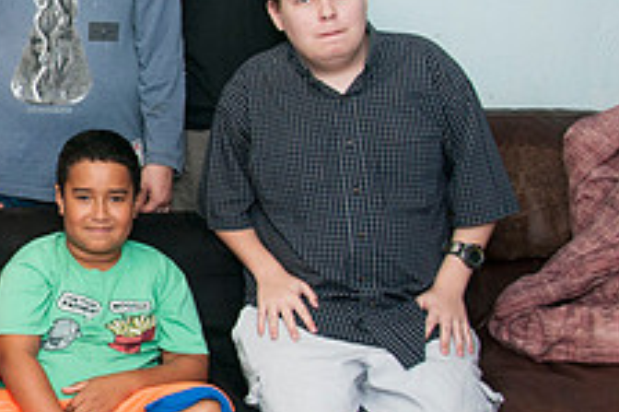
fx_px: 1203
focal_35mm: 70
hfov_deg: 25.5
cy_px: 145
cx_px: -149
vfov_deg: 19.4
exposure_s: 1/125
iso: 400
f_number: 5.6
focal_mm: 18
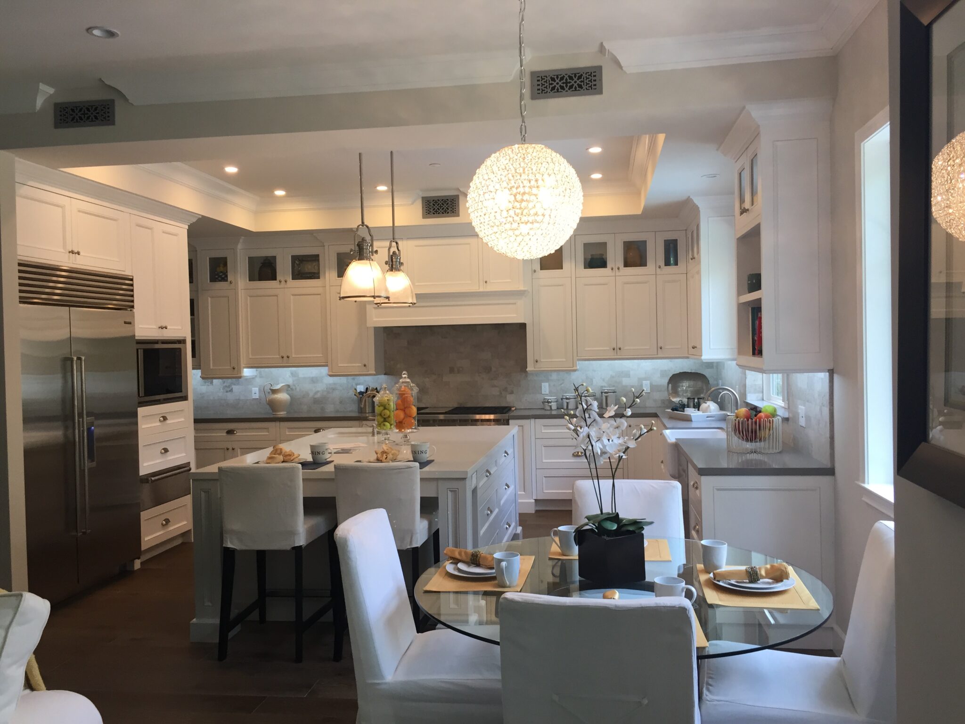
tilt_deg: -0.7
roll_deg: -0.1
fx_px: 808
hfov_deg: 61.7
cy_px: 362
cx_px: 482
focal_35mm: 29
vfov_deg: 48.2
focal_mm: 4.15
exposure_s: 1/40
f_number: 2.2
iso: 32
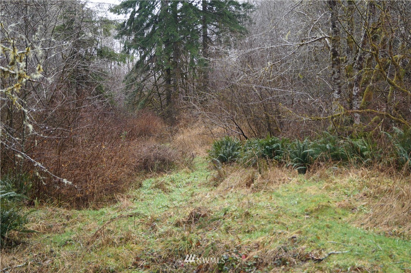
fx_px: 479
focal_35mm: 42
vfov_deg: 31.8
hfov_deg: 46.4
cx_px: 206
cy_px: 136
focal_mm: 28
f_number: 4.5
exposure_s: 1/160
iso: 200
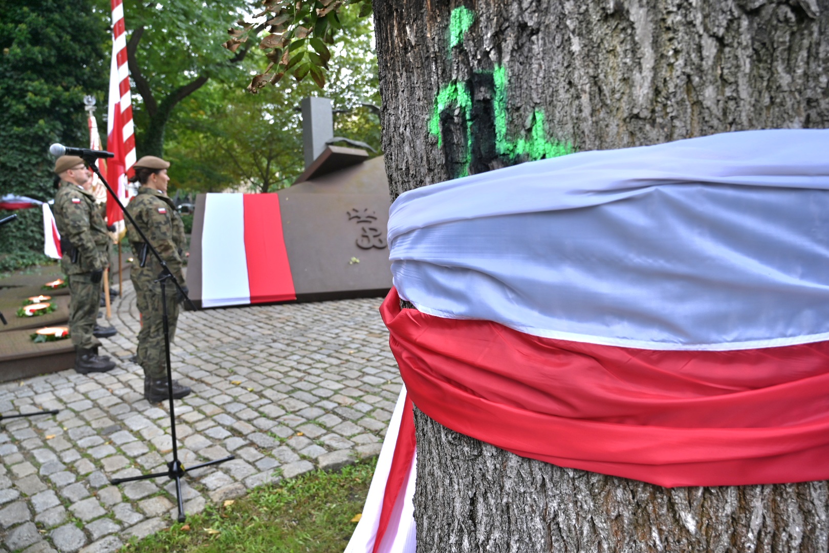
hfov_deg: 73.7
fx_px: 553
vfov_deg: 53.1
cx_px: 414
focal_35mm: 24
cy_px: 276
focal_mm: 24
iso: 100
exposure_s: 1/161
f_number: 5
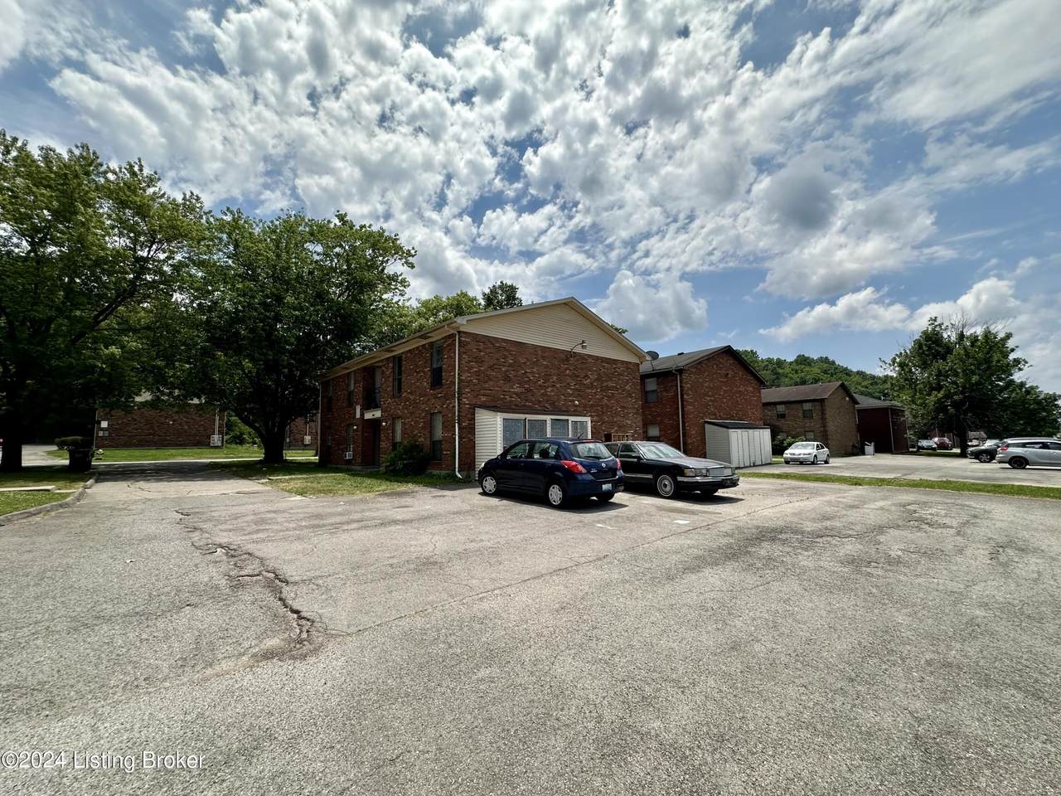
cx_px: 530
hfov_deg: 102.1
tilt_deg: +5.6
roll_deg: -1.1
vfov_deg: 85.7
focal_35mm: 14
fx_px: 429
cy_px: 398
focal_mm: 2.22
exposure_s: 1/2882
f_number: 2.2
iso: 50
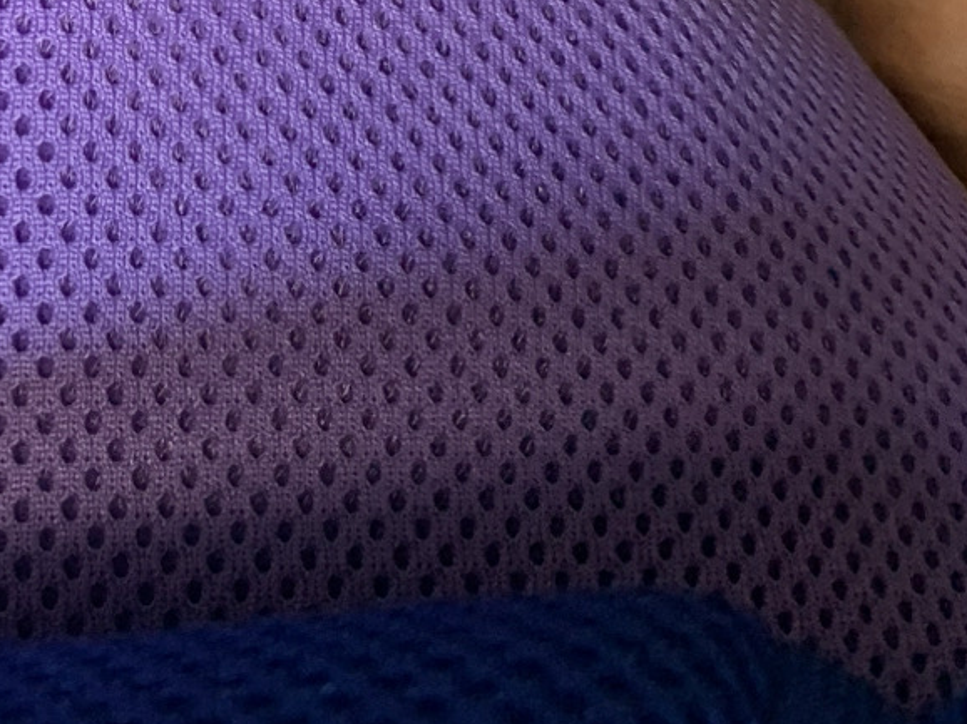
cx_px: -87
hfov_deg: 20.8
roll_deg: +4.0
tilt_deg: -16.3
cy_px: -192
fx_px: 2513
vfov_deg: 15.7
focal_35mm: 90
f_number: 1.8
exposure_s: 1/60
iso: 320
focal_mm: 4.25
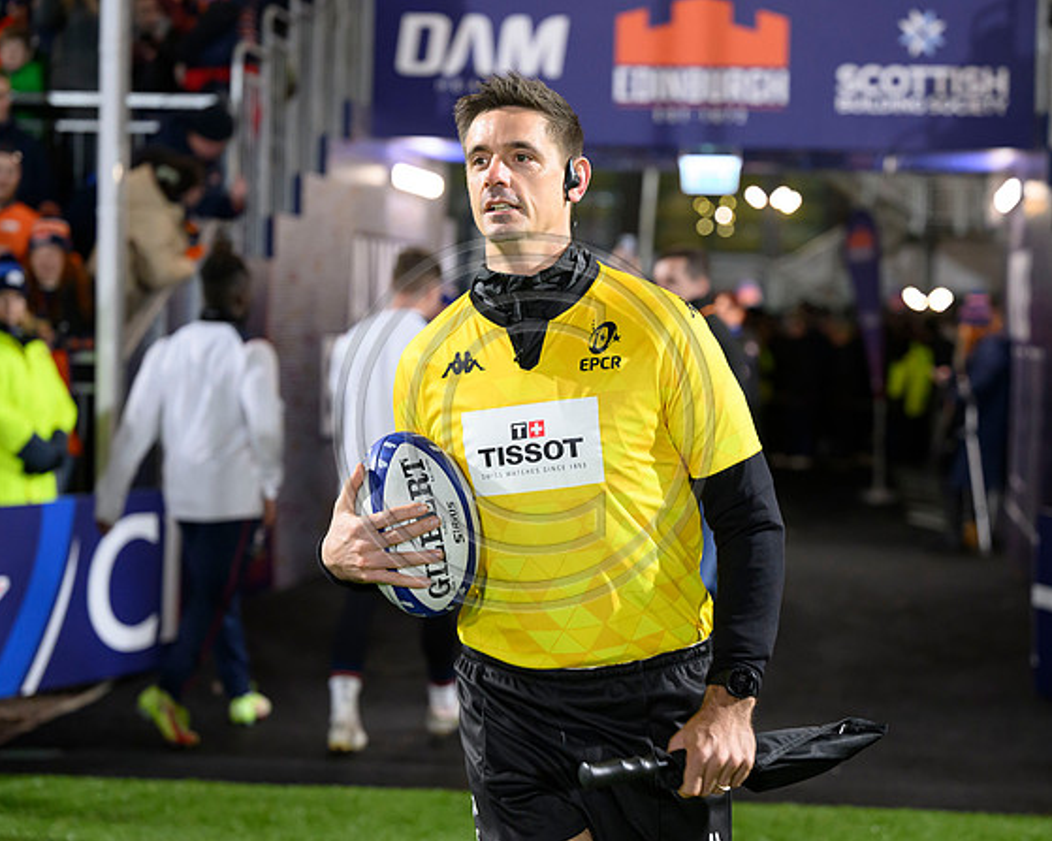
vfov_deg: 16.5
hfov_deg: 20.6
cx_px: 630
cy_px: 421
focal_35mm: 93
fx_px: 2895
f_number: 3.2
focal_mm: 82
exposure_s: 1/400
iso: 4000
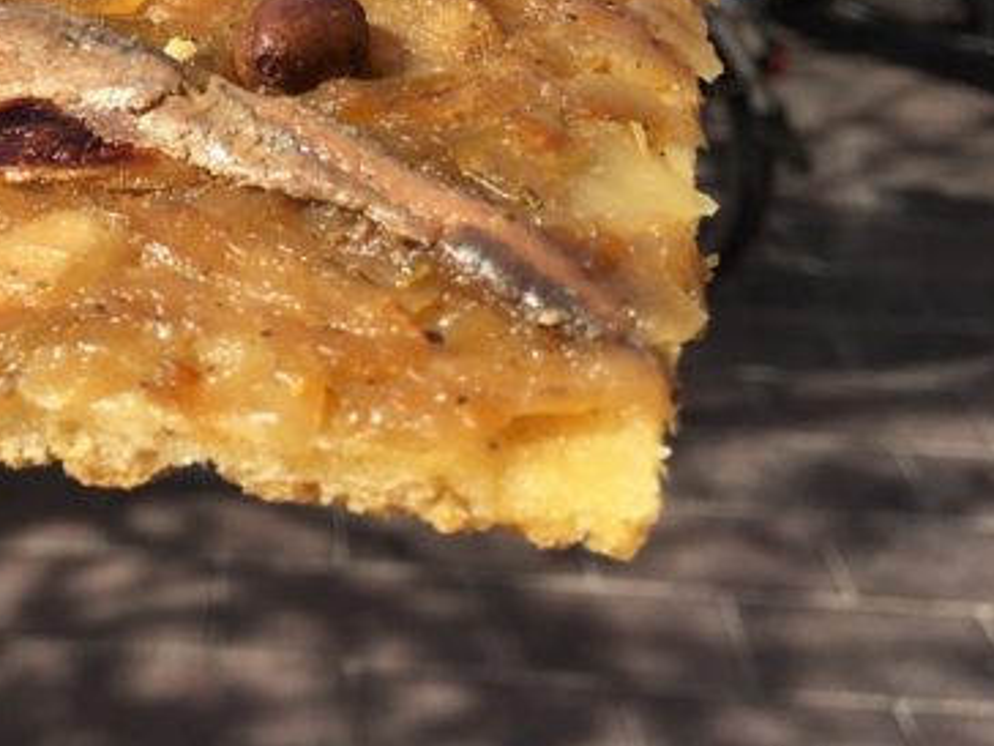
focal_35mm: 51
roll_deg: +0.9
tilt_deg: -25.0
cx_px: 153
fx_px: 1464
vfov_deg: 28.0
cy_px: 156
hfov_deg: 35.8
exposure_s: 1/1721
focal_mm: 4.15
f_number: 2.2
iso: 32
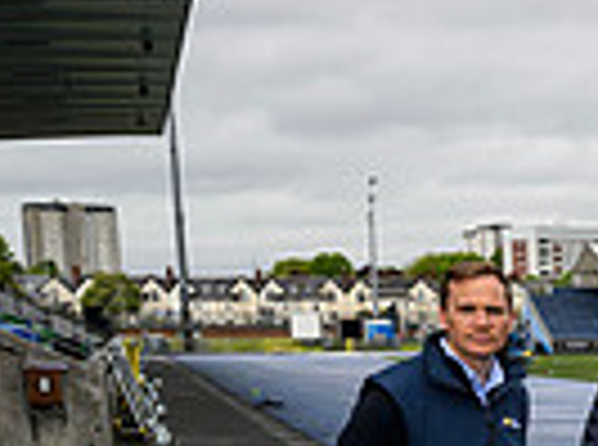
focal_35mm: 101
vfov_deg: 14.1
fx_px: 1740
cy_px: 561
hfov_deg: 15.4
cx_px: 1209
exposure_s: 1/160
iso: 250
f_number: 7.1
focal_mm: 24
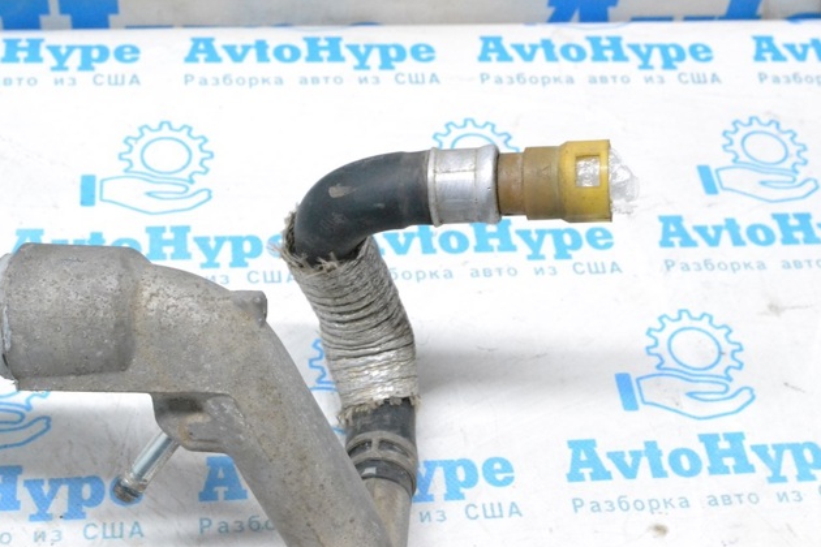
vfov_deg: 21.2
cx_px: 407
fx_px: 1459
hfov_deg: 31.4
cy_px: 276
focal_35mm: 64
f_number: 9
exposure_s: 1/160
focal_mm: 42
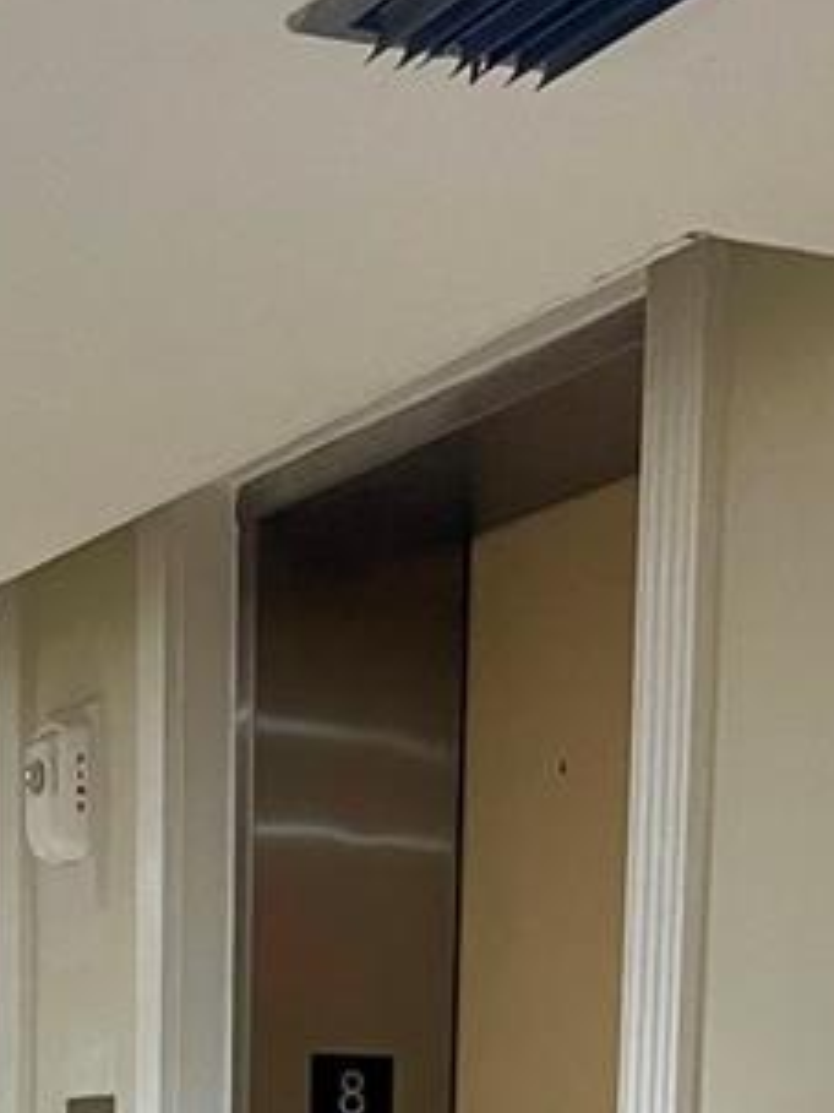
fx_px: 3183
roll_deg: -1.4
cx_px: 136
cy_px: 1826
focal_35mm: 99
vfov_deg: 17.2
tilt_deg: -9.4
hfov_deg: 14.8
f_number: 1.6
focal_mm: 5.1
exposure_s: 1/60
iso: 320
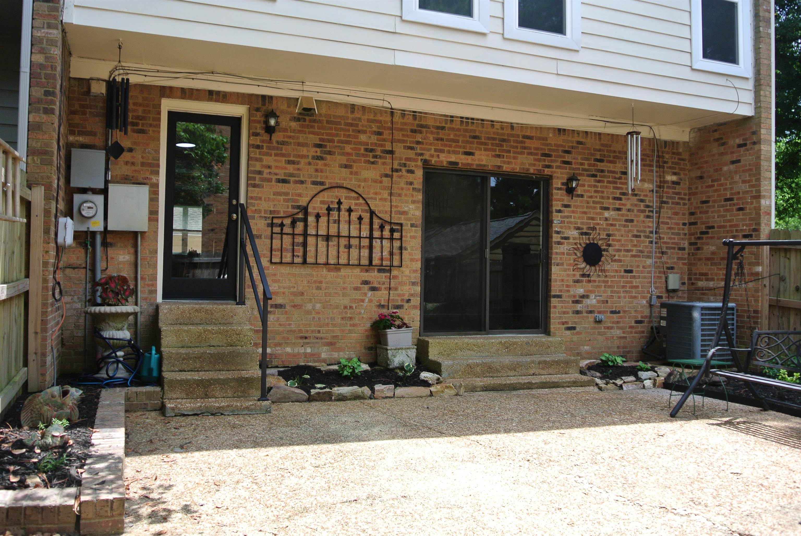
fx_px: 668
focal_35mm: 30
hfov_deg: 61.9
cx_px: 400
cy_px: 268
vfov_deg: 43.7
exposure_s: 1/250
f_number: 4
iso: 100
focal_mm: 11.4
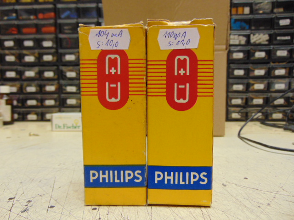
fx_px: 212
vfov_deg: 54.9
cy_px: 110
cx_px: 147
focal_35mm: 25
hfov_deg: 69.4
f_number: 3
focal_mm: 4.5
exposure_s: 1/30
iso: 200
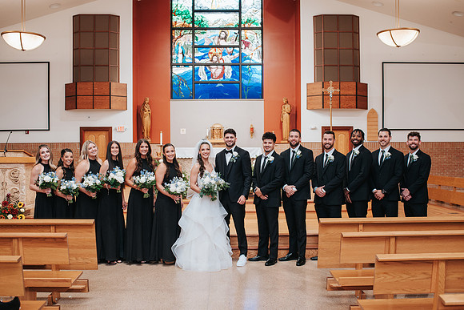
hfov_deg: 48.6
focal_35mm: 40
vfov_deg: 33.5
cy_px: 170
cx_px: 230
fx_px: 514
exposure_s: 1/125
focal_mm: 35
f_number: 2.8
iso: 900
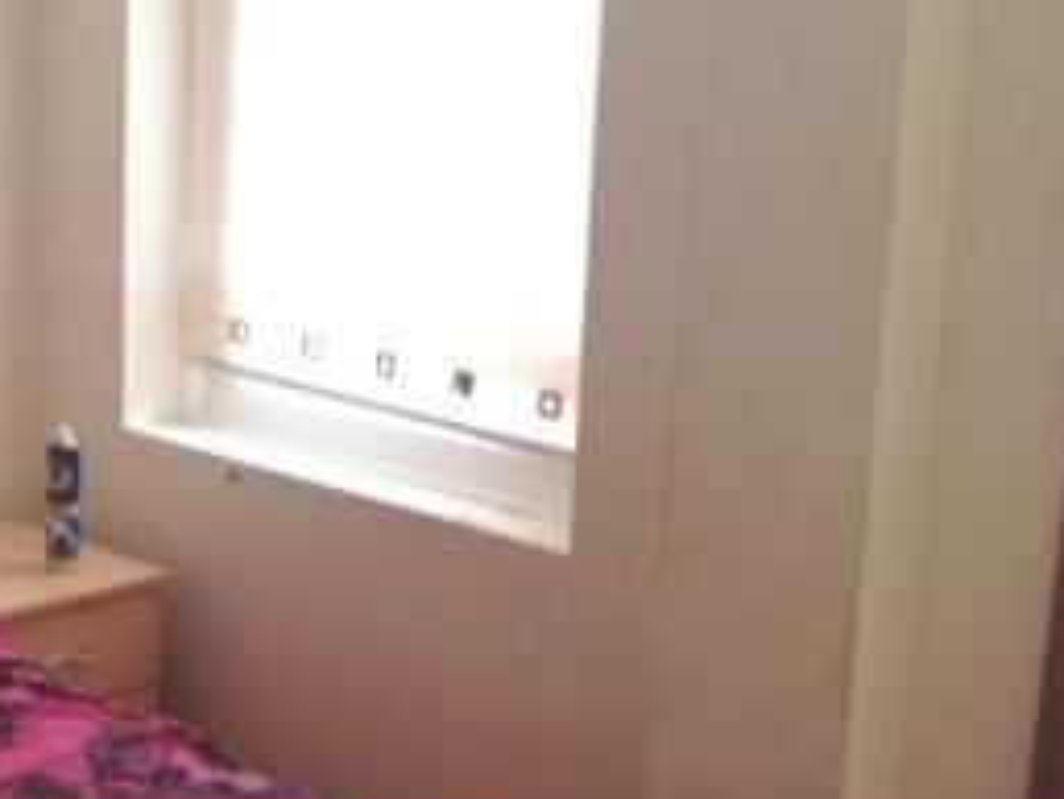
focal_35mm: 87
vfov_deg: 17.0
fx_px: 2675
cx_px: 46
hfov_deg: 21.8
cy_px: 455
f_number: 2.4
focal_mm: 4.28
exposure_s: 1/20
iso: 125
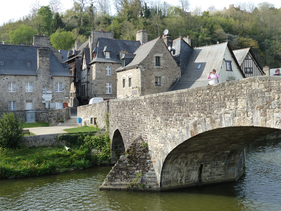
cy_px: 106
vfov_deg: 32.9
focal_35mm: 44
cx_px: 140
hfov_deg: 42.9
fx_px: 357
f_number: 4
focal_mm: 7.3
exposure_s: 1/160
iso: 125
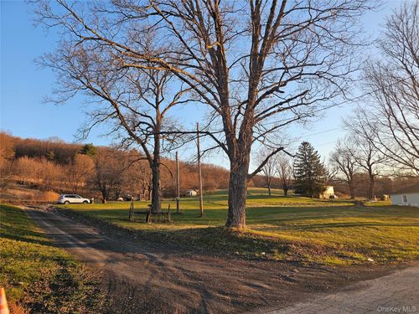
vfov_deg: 58.9
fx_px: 278
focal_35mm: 23
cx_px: 210
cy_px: 157
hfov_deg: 73.9
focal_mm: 6.3
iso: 16
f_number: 1.7
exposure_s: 1/120
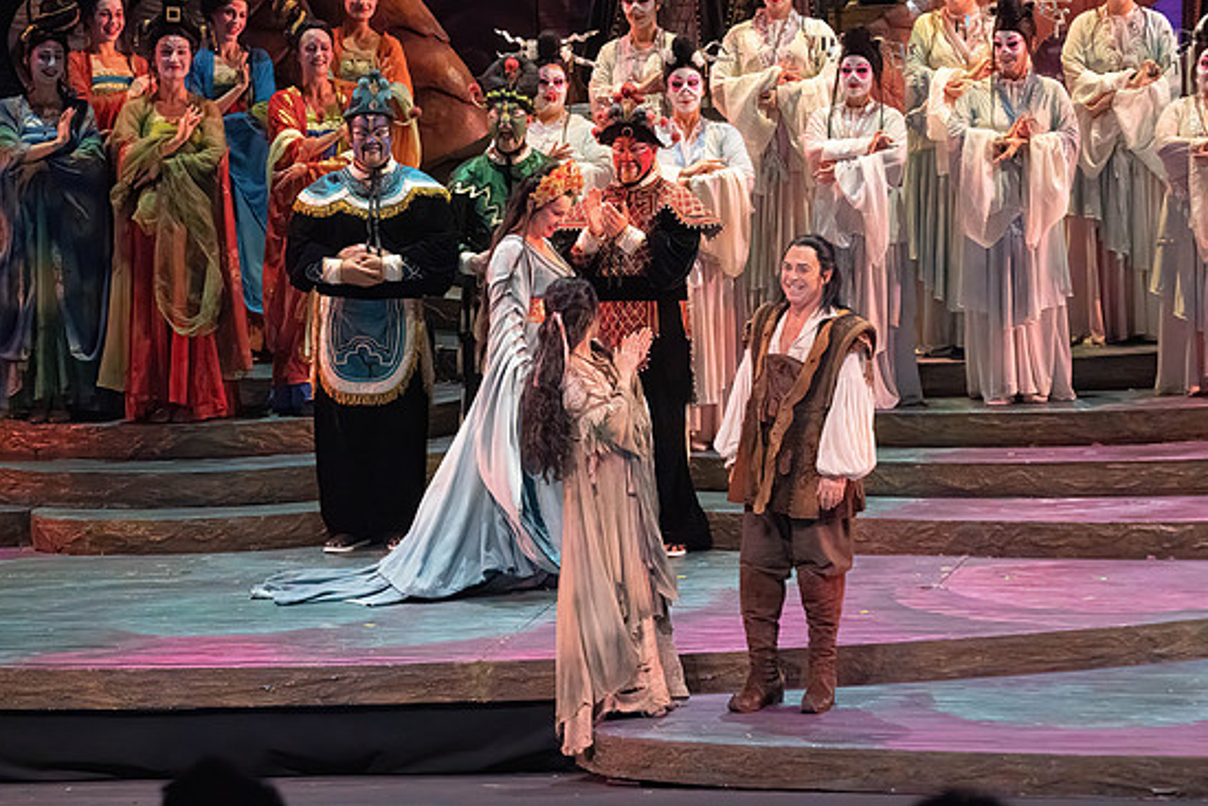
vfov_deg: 6.5
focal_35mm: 211
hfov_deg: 9.7
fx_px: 7082
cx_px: 622
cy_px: 383
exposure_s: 1/1000
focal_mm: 200
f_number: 10
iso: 20000
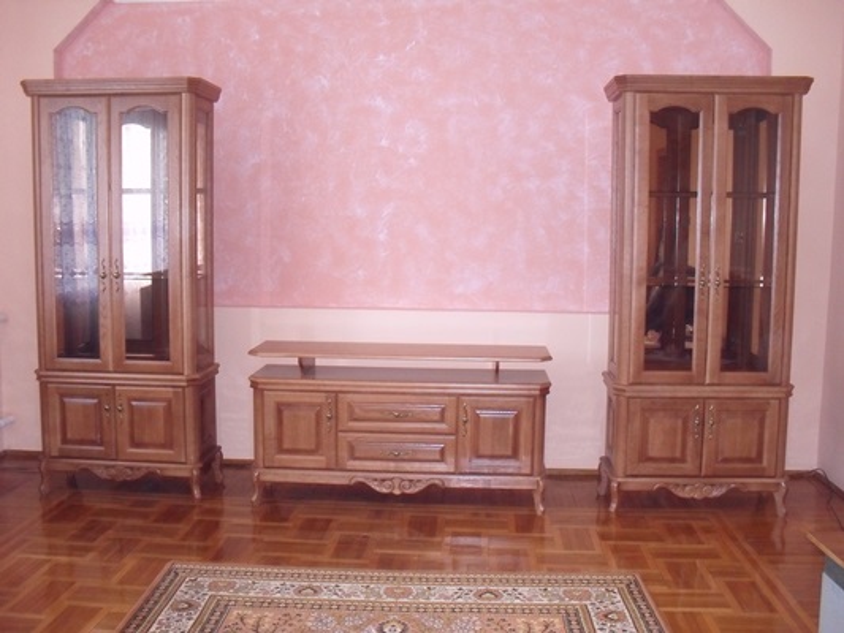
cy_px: 316
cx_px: 422
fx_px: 854
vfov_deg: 40.7
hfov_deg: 52.6
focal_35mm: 35
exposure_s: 1/45
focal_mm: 6.3
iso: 320
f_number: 3.2
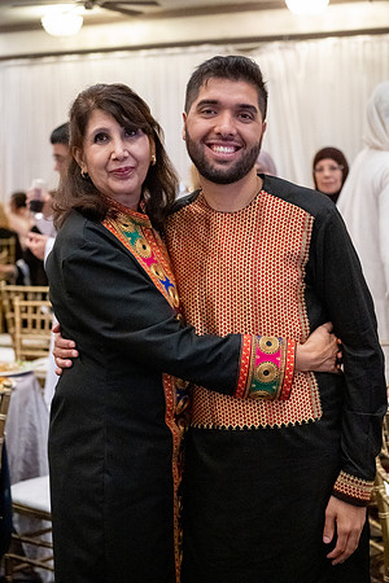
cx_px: 194
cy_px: 292
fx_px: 1134
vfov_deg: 28.8
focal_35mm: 70
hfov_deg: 19.5
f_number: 4
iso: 32000
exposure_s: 1/320
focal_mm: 70
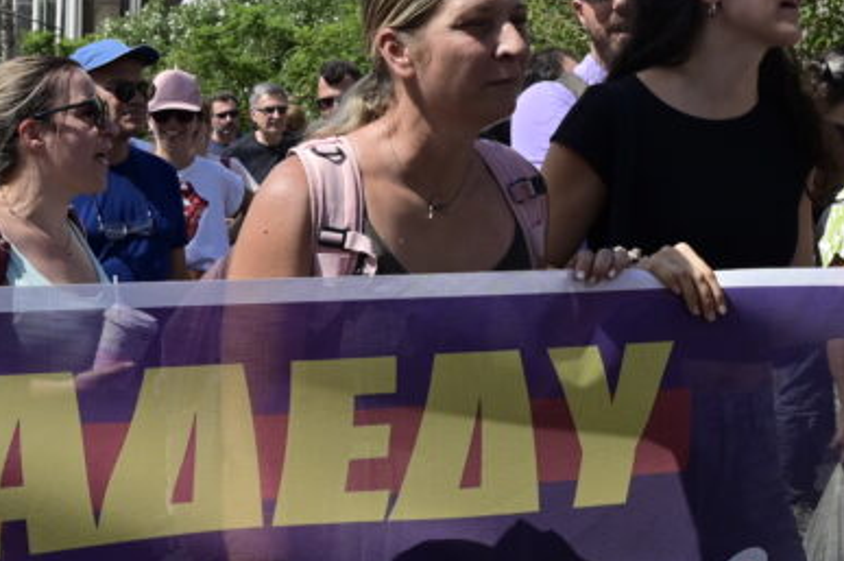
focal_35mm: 92
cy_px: 181
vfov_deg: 14.9
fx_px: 2144
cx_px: 567
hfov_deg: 22.2
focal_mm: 29.5
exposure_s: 1/500
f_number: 9
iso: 160
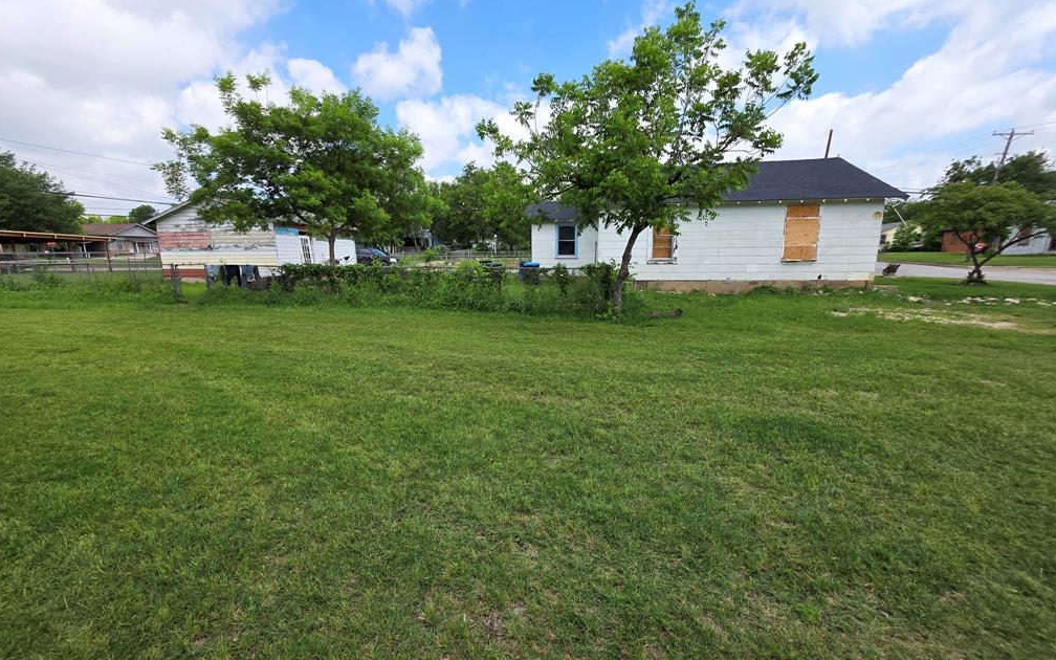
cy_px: 342
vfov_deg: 78.6
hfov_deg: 105.3
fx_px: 403
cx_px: 523
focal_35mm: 14
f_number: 1.9
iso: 40
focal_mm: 2.2
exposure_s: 1/1218
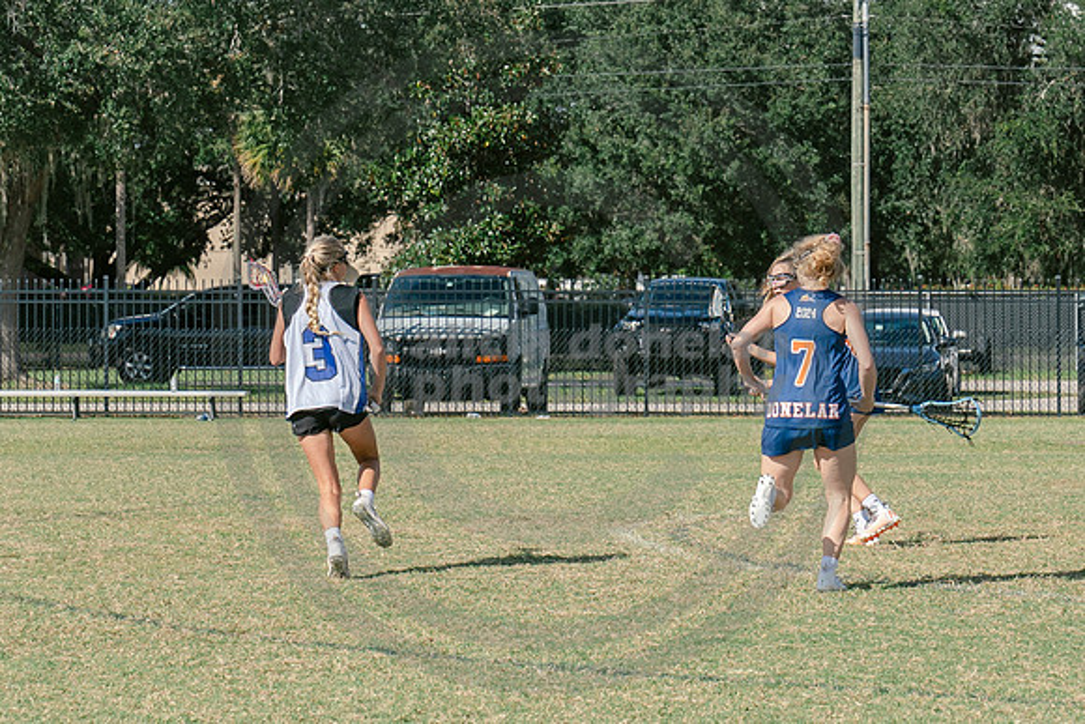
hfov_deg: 11.9
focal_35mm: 173
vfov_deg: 7.9
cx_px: 653
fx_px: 5211
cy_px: 411
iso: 250
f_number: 5.6
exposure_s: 1/1000
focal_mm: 70
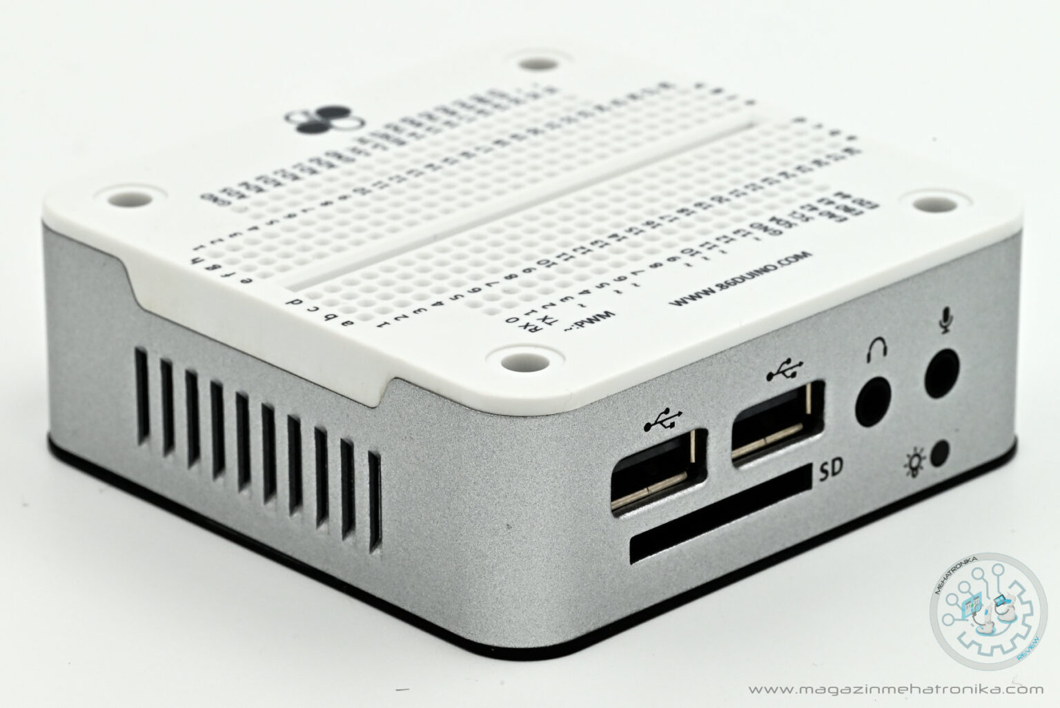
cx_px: 530
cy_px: 354
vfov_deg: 13.1
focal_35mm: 105
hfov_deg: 19.4
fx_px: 3093
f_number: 22
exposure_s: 1/60
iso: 800
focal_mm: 105
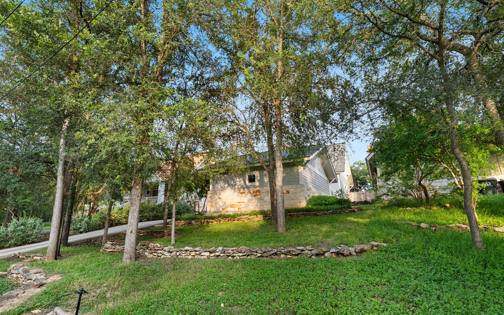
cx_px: 246
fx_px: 234
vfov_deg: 67.9
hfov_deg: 94.3
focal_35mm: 17
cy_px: 148
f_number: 8
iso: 100
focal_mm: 16
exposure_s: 1/15
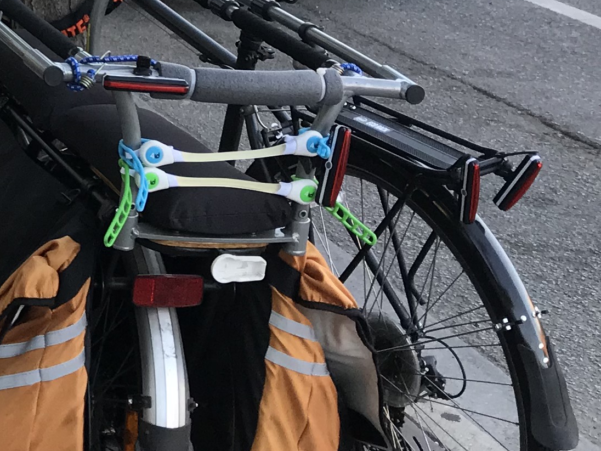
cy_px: -118
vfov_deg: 13.9
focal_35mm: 103
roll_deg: -2.2
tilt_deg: -7.9
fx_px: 1788
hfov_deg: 17.9
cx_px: -161
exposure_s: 1/120
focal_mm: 3.99
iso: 40
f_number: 1.8
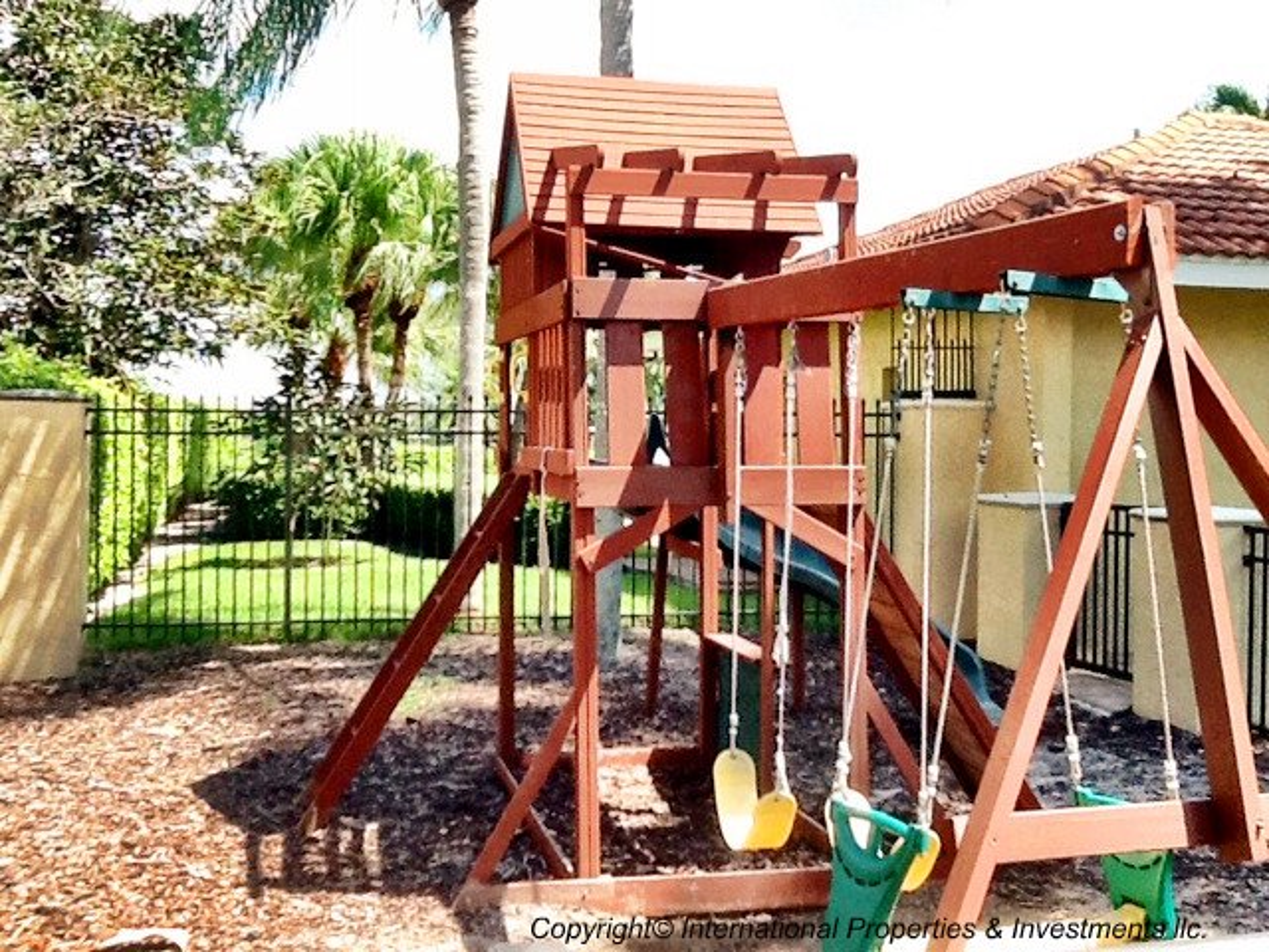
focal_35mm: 32
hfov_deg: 56.8
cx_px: 634
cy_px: 476
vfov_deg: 44.2
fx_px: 1173
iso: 64
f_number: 2.4
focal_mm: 2
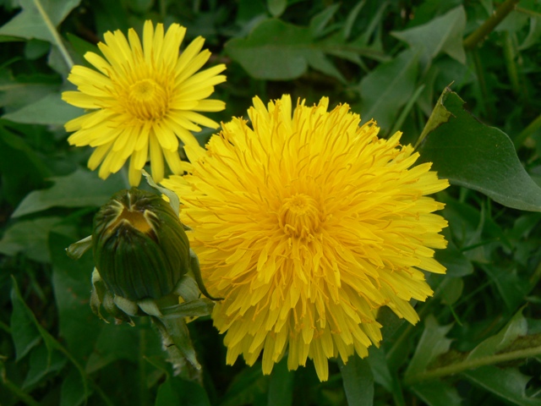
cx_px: 270
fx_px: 563
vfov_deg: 39.7
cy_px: 203
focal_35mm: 36
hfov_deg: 51.4
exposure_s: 1/200
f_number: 5.6
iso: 100
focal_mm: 6
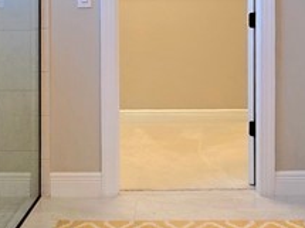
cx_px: 220
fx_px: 546
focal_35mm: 62
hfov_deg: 30.8
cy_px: 20
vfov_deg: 23.0
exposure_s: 1/120
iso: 160
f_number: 1.9
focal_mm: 2.2
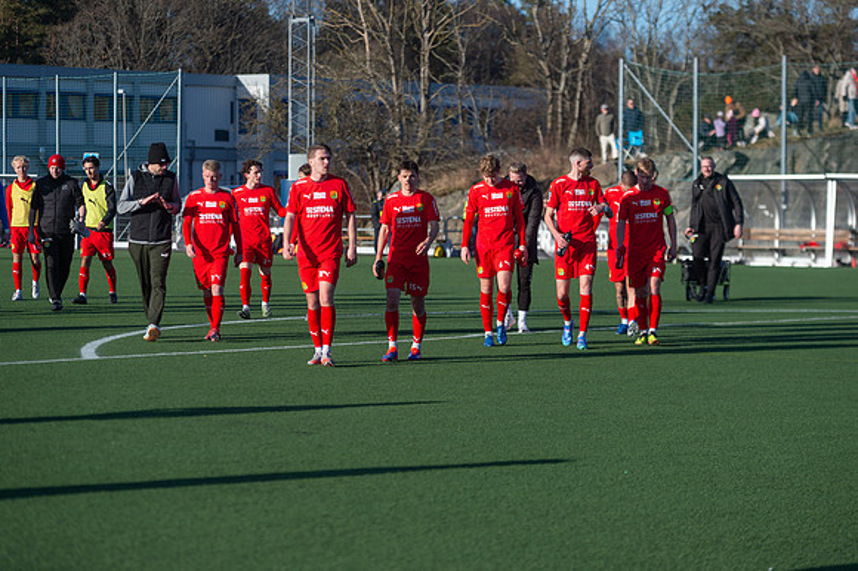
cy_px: 286
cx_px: 429
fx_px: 3025
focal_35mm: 127
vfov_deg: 10.8
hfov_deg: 16.1
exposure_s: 1/1600
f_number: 3.2
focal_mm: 122
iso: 110
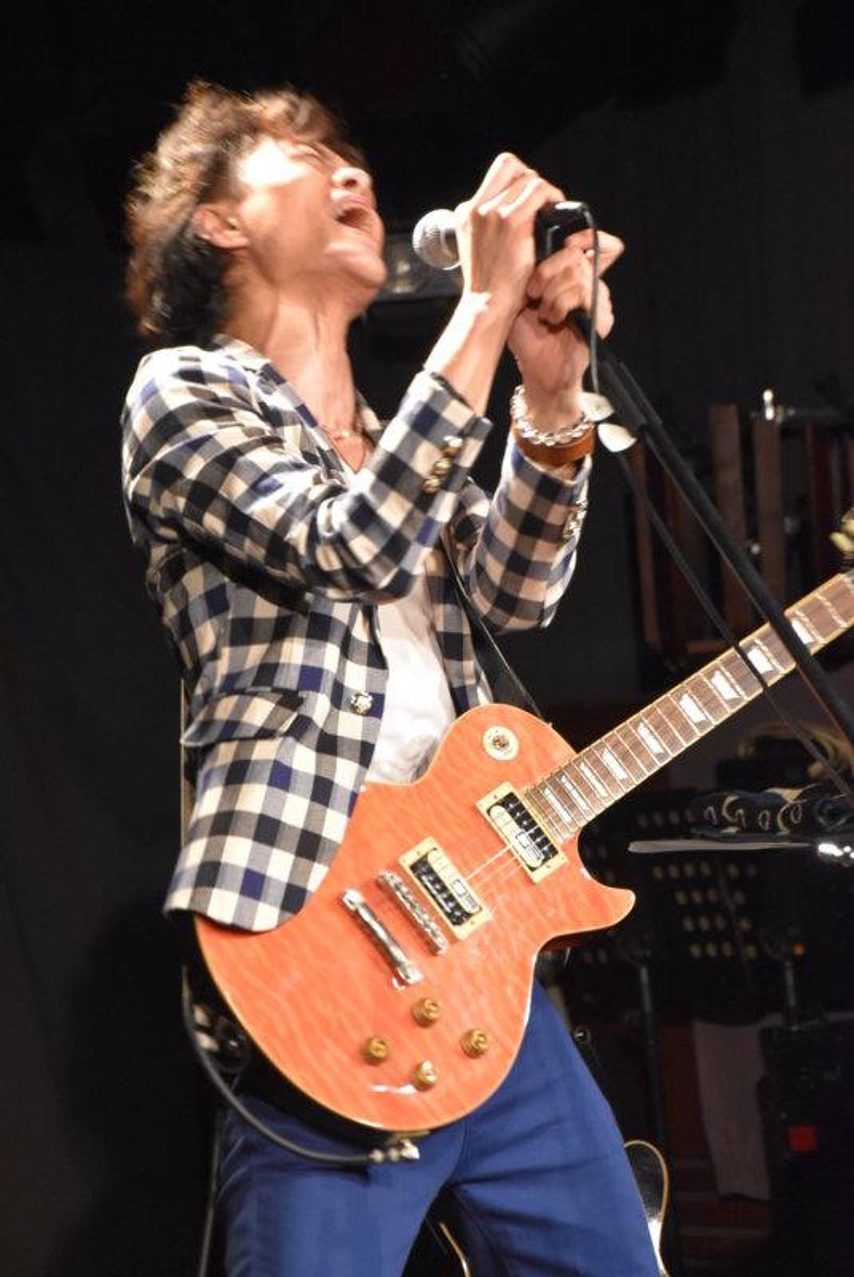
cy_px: 638
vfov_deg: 15.9
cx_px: 427
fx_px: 4580
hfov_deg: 10.7
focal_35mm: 129
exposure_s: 1/60
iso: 2500
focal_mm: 86
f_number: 5.6
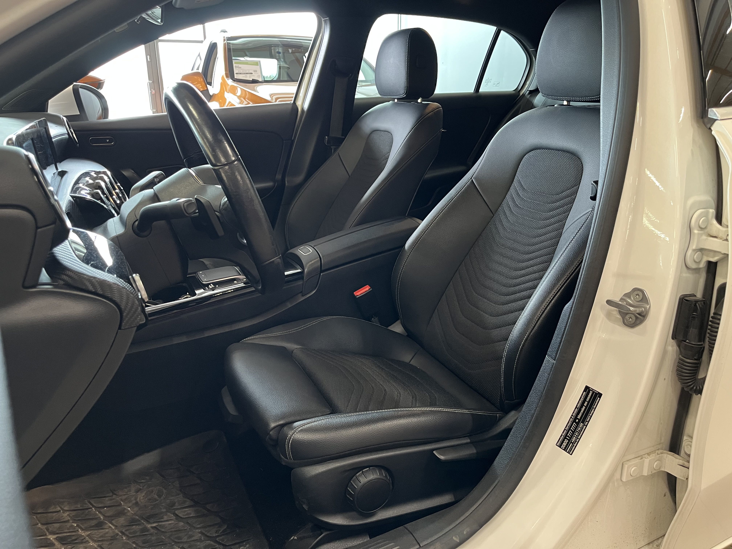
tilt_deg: -18.3
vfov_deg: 53.1
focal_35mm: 26
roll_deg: +0.6
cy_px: 274
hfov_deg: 67.3
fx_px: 550
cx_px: 366
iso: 320
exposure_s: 1/60
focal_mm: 5.1
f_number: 1.6
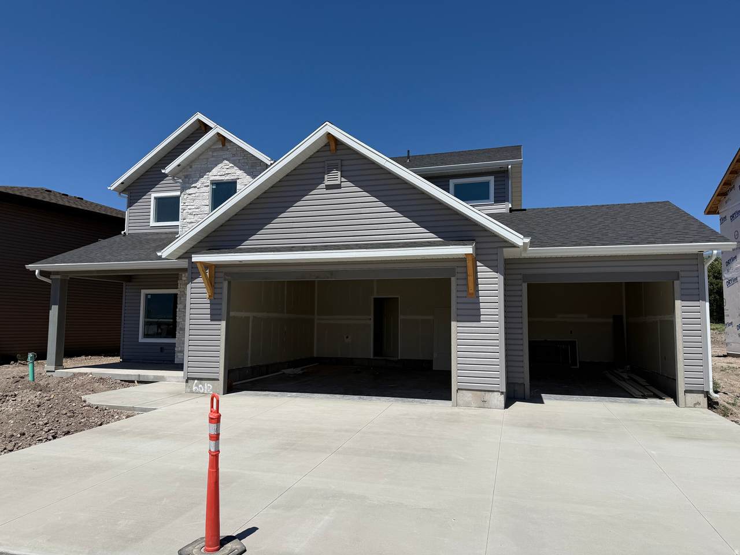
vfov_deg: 56.8
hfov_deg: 71.6
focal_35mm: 24
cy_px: 278
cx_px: 370
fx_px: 513
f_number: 1.78
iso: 80
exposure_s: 1/8130
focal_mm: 6.76
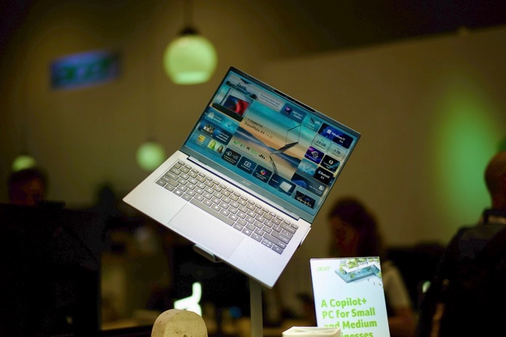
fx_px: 702
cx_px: 253
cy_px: 168
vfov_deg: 27.0
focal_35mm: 50
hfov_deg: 39.6
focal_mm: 50
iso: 160
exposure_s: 1/1000
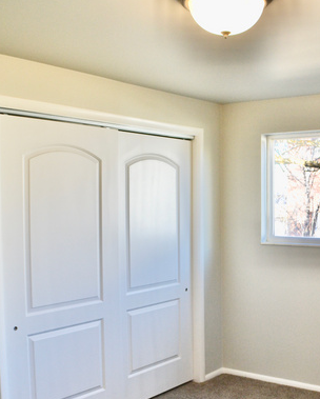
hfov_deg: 26.5
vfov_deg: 33.0
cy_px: 222
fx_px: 674
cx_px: 224
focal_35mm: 57
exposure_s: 1/100
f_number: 5
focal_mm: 24
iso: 400
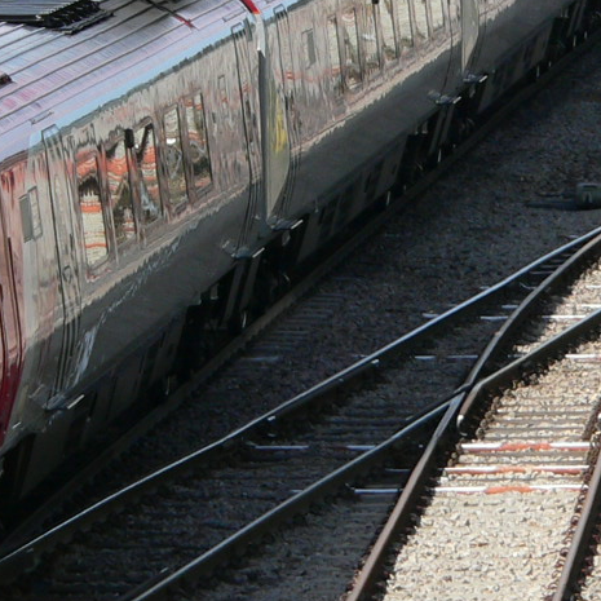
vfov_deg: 3.8
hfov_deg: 3.8
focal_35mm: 456
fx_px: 8957
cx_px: 189
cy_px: 141
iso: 80
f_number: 4
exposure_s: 1/500
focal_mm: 25
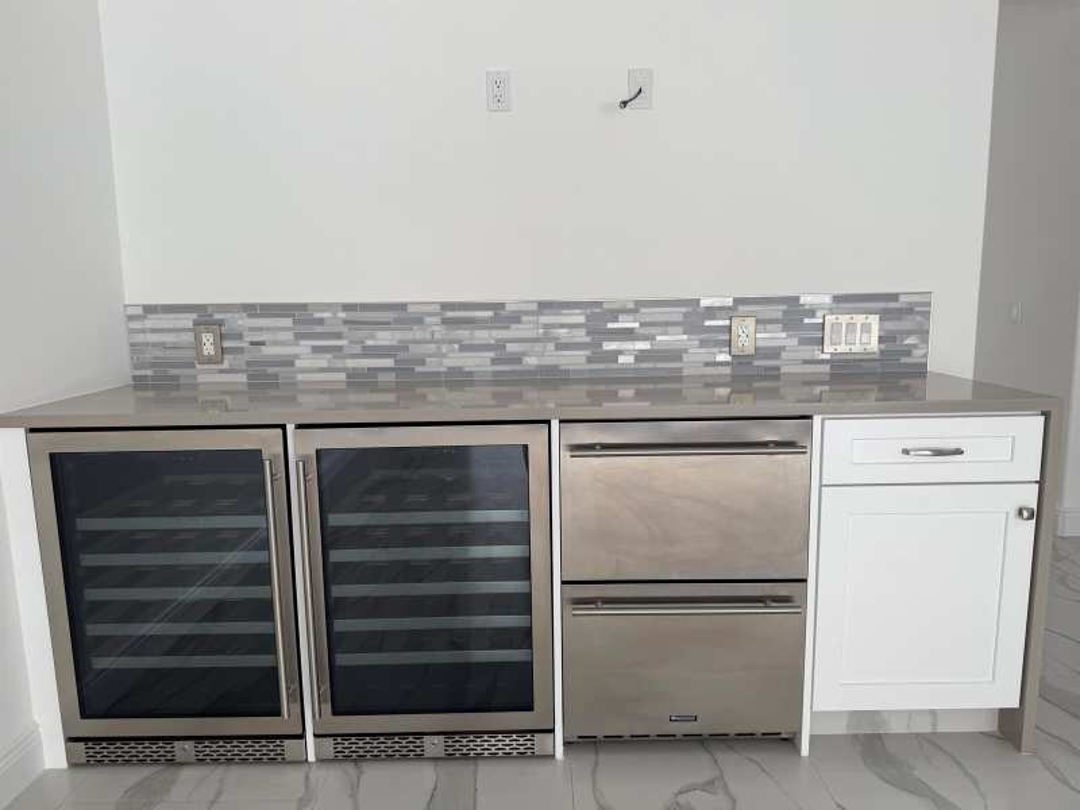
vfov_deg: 56.8
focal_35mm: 24
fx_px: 749
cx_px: 540
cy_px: 405
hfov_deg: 71.6
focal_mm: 6.76
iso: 64
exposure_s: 1/186
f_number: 1.78
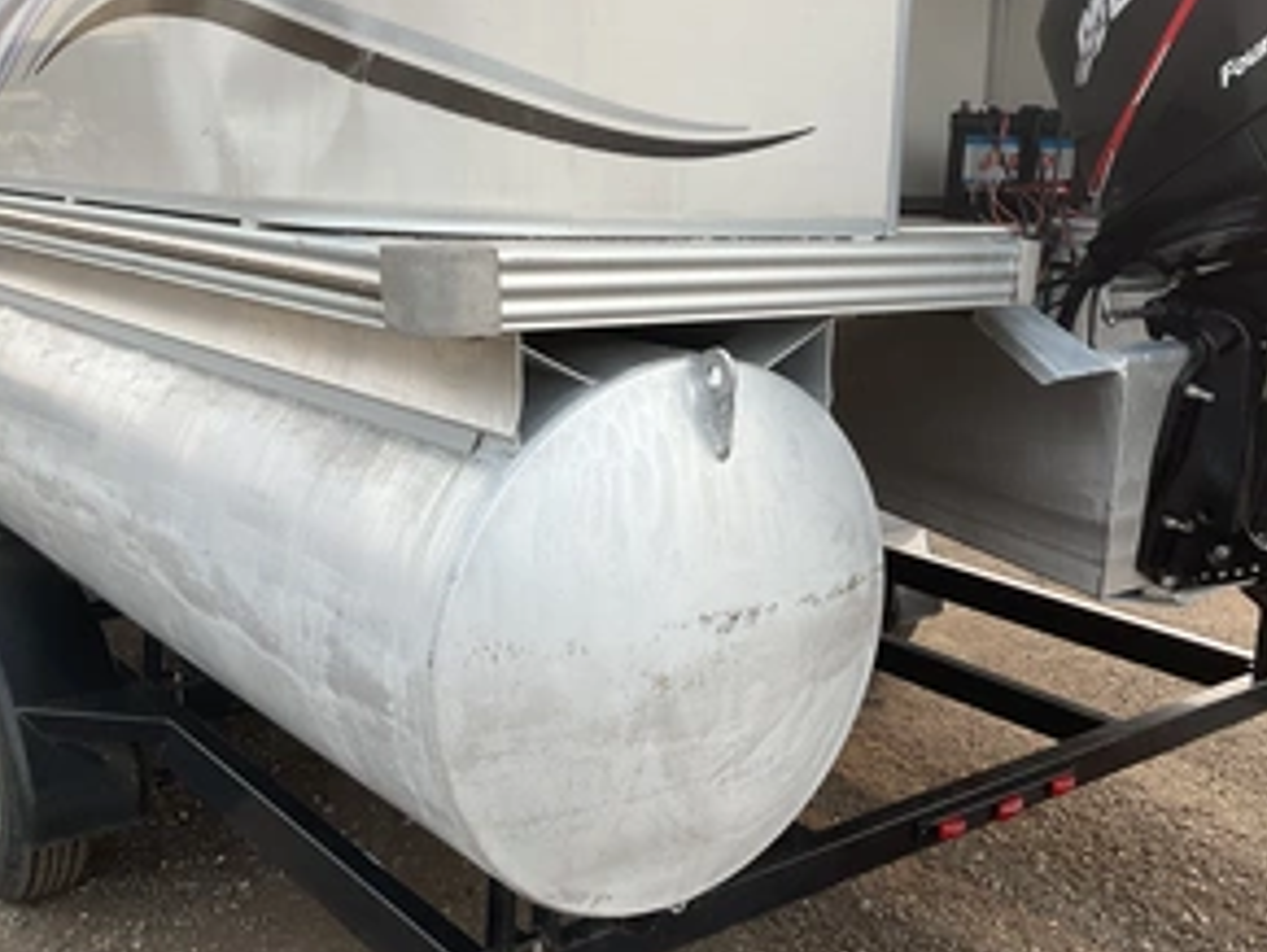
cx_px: 747
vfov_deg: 36.0
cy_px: 472
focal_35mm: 40
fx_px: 1465
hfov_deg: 46.6
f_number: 1.8
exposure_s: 1/719
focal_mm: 3
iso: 25
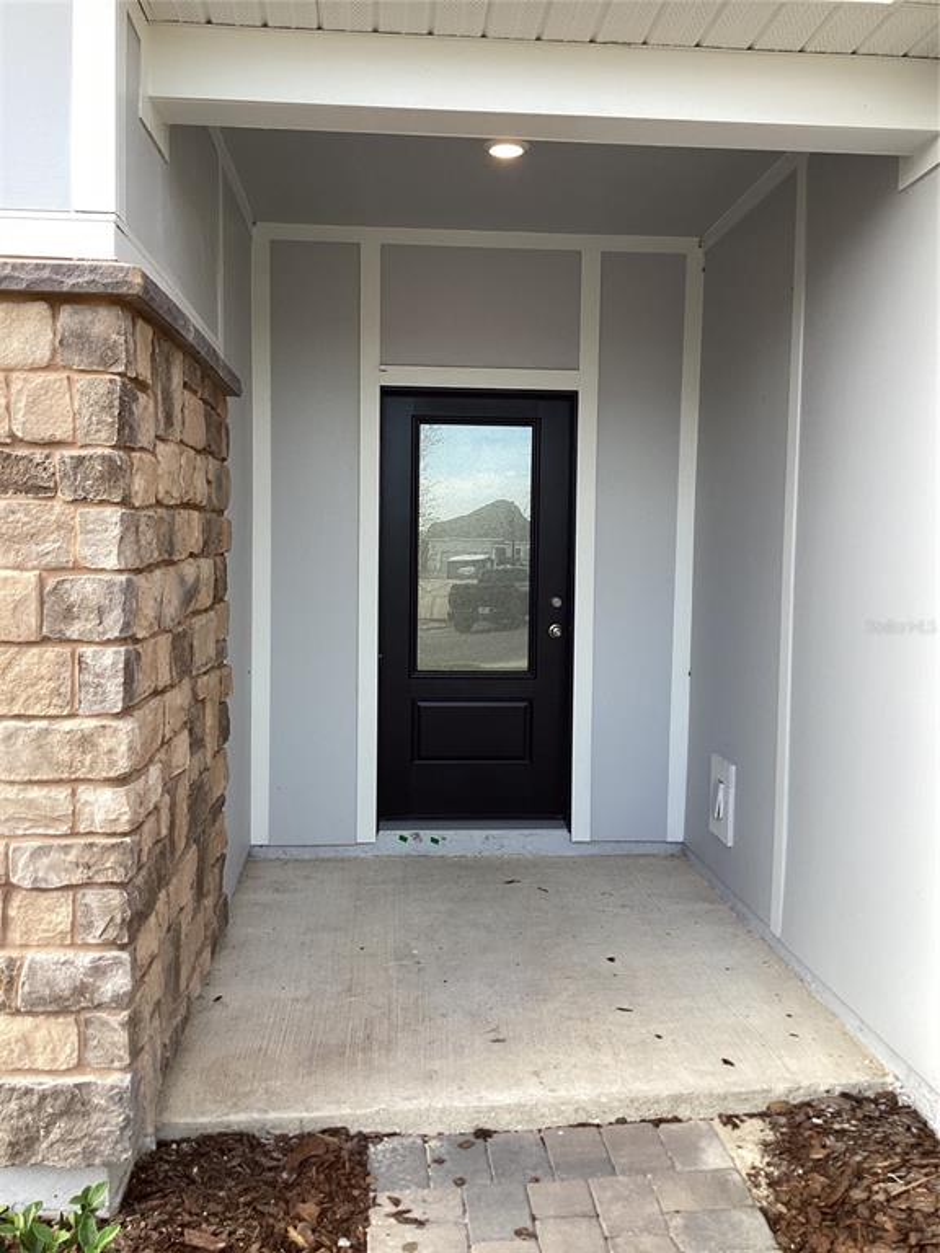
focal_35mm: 31
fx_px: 1122
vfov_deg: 58.4
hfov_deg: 45.4
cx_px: 470
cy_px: 626
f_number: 2.4
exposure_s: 1/148
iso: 25
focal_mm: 3.3
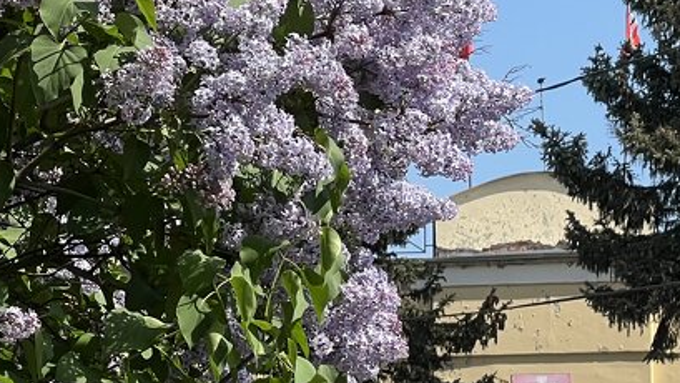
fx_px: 3949
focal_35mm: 219
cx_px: 570
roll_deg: +0.7
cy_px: 422
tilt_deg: +7.1
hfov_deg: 9.8
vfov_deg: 5.5
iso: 32
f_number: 2.8
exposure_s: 1/561
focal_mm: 9
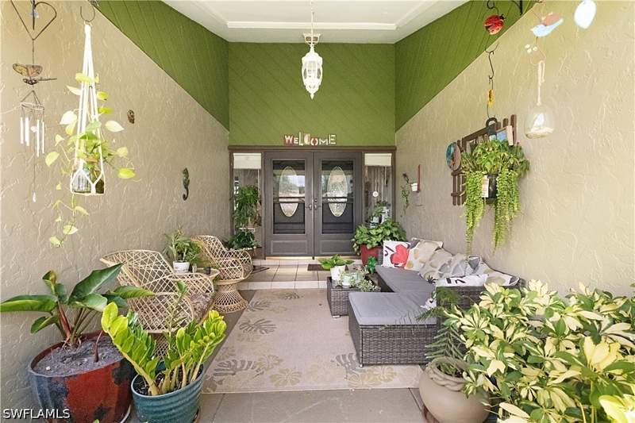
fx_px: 265
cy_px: 212
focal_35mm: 15
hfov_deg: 100.4
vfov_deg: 77.3
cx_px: 318
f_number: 5.6
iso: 6400
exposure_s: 1/1100
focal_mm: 10
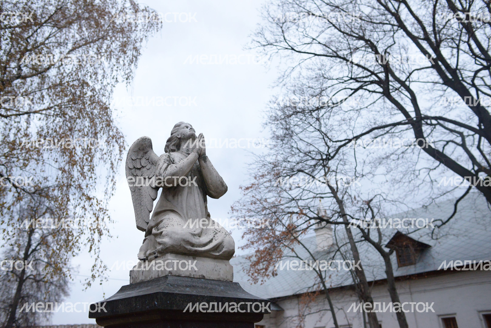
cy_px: 164
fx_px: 382
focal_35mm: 28
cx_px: 246
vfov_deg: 46.4
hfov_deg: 65.5
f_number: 3.5
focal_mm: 28
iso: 4000
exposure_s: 1/1600
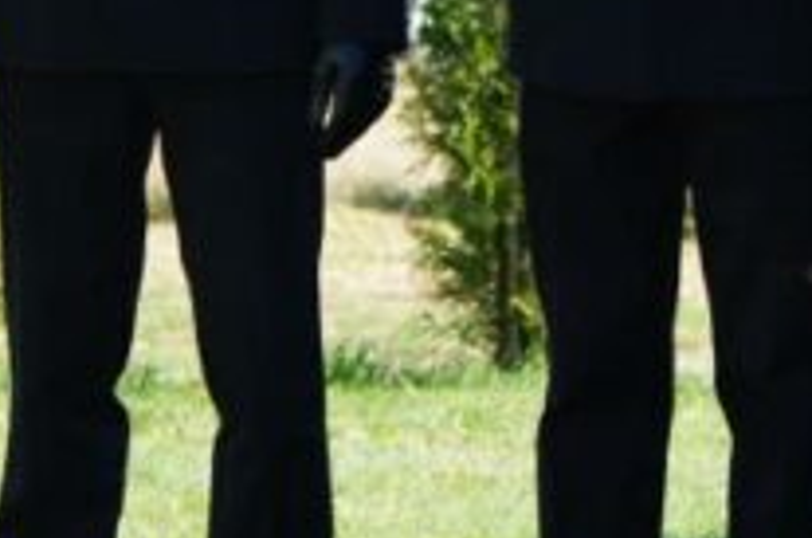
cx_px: 714
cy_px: -173
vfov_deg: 2.6
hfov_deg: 3.9
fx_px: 11901
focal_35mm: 529
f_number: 4.5
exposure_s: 1/350
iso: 200
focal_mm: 95
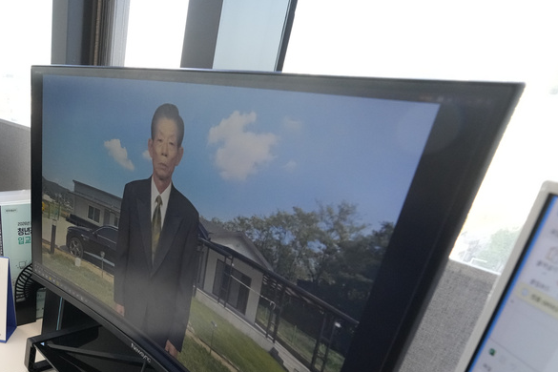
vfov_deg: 43.9
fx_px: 434
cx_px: 87
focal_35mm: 28
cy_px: 304
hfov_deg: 58.7
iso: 4000
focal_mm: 16
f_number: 6.3
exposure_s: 1/250
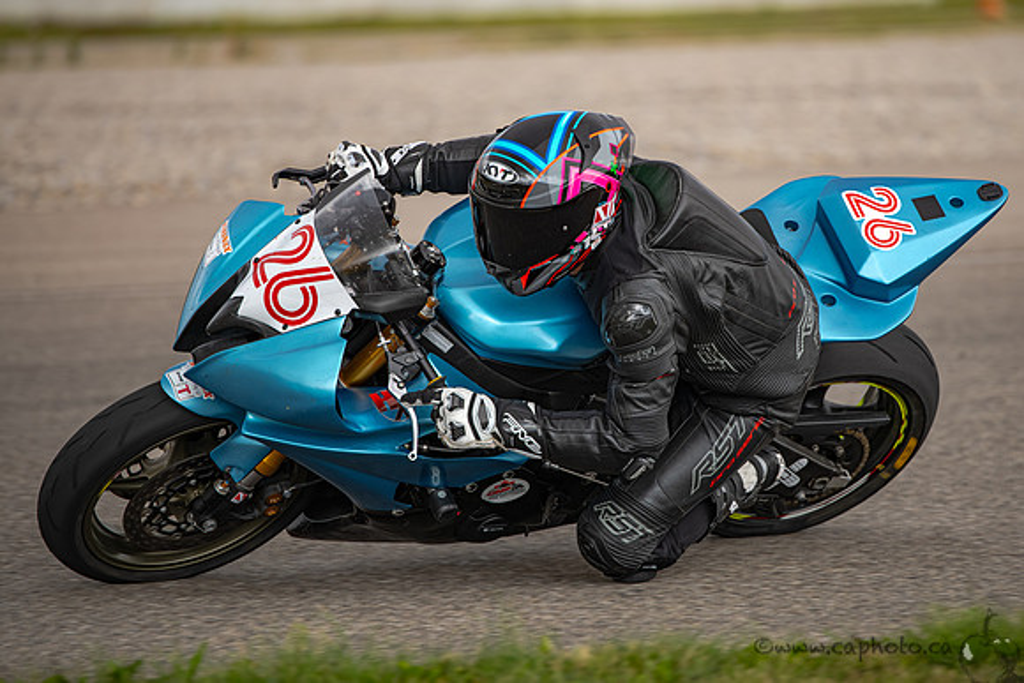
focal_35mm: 240
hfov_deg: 8.6
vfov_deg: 5.7
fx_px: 6824
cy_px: 273
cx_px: 614
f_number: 2.8
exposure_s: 1/1250
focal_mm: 200
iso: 160
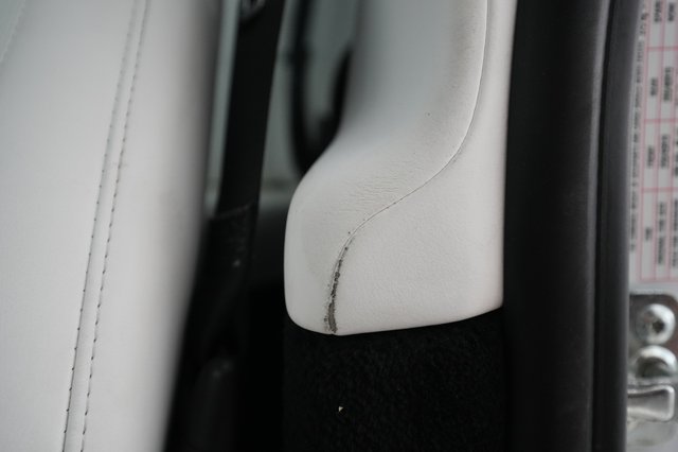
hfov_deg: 65.5
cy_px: 226
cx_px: 339
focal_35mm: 28
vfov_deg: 46.4
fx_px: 527
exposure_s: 1/100
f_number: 4.5
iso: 3200
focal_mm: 28
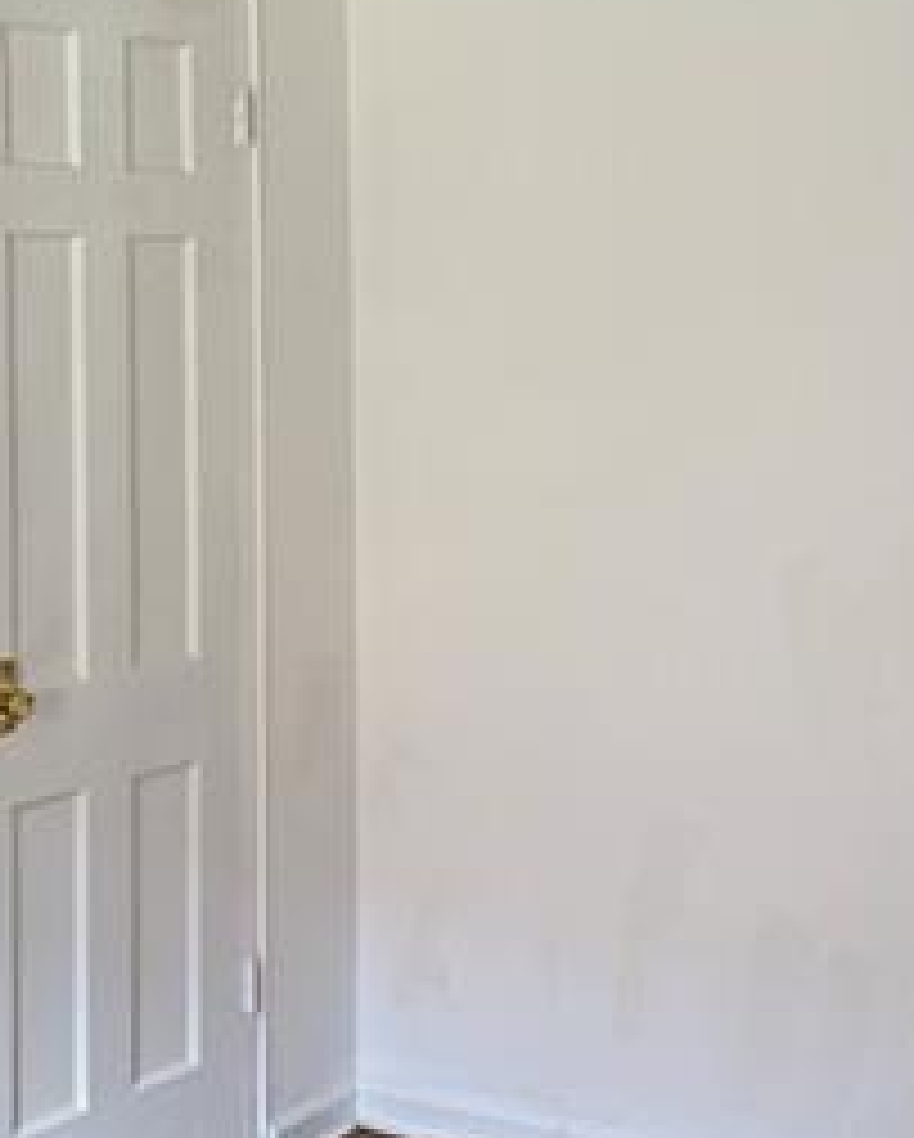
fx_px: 2396
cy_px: 436
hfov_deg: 21.4
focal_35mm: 71
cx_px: 684
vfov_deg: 26.7
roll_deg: -0.2
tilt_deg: -3.5
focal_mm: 6.76
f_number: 1.78
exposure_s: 1/121
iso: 160
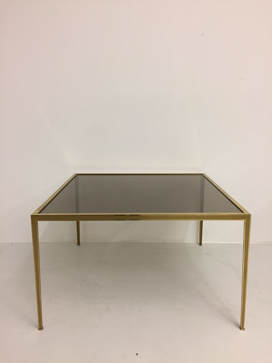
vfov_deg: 61.7
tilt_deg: -11.3
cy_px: 182
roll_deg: -0.1
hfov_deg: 48.2
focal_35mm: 29
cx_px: 136
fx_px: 304
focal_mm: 4.15
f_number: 2.2
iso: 64
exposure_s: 1/33
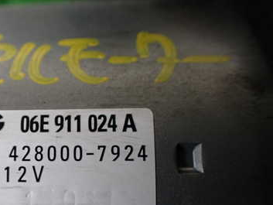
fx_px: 402
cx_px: 47
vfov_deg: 28.2
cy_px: 149
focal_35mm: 51
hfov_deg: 36.0
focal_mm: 5.4
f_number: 2.3
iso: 200
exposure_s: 1/125
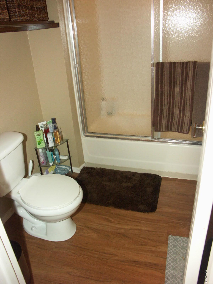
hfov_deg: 49.7
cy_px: 142
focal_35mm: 28
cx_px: 106
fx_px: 230
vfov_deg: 63.4
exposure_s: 1/50
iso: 200
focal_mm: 7.2
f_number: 2.8
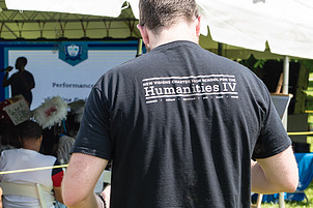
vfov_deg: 12.4
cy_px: 141
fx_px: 956
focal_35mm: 110
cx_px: 80
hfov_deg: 18.5
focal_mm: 48
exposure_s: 1/500
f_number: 5.6
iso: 200
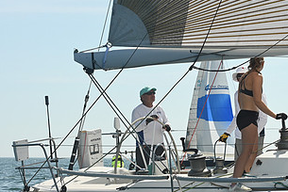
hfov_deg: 15.2
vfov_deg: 10.3
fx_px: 1065
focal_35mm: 133
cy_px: 142
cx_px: 258
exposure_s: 1/1000
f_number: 8
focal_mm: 70
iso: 320
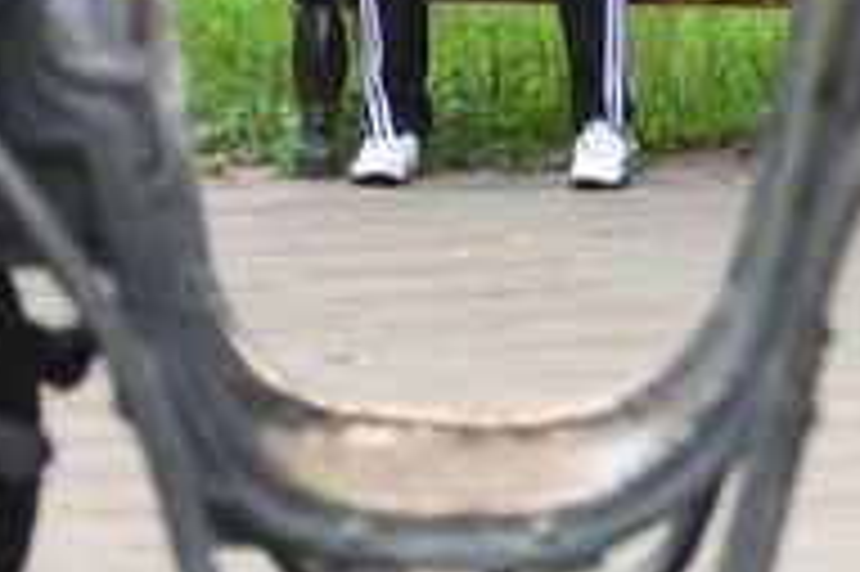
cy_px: 81
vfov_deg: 3.6
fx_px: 9165
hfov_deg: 5.4
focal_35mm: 384
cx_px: 671
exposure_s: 1/250
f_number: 2.8
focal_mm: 105
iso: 200
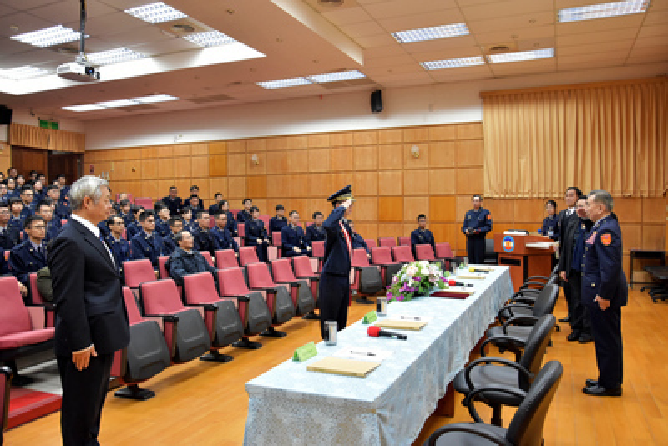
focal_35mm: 27
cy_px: 223
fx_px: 501
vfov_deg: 48.0
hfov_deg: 67.4
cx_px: 334
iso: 2200
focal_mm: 18
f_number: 4
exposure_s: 1/125
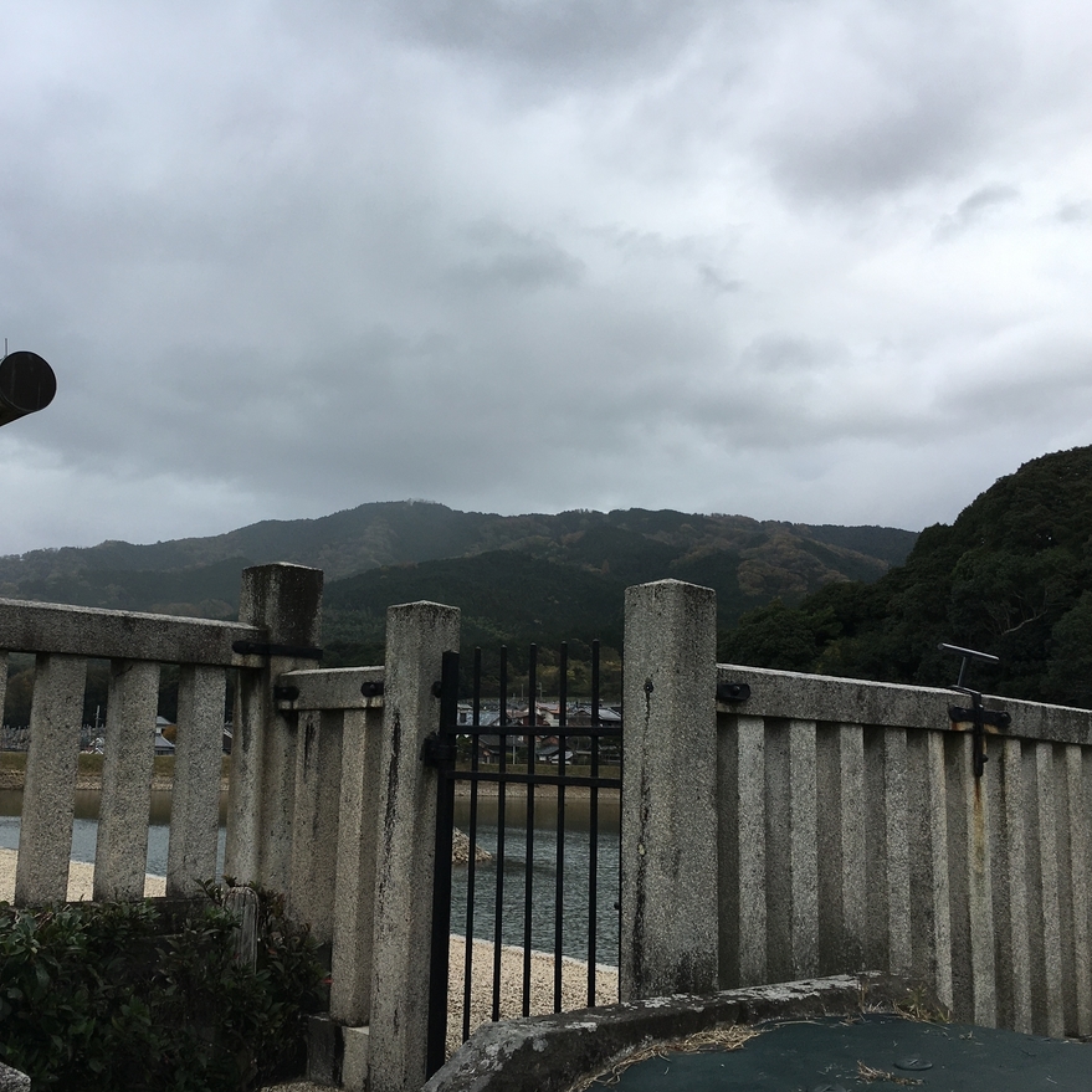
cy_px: 549
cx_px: 420
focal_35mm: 35
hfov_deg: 46.9
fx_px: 1249
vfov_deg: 47.2
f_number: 2.2
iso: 25
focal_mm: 4.15
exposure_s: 1/605
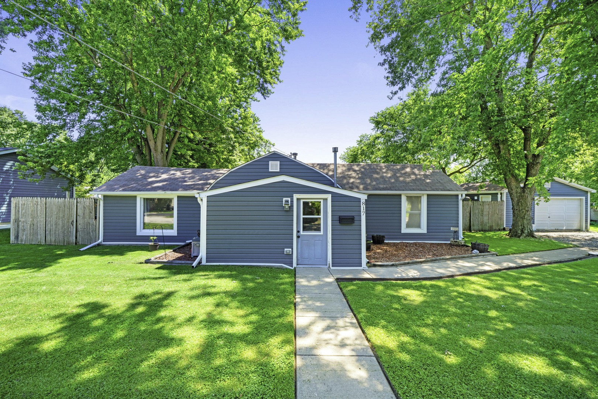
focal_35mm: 13
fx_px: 216
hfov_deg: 108.3
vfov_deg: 85.4
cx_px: 299
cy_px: 200
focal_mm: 13
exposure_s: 1/50
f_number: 14
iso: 400
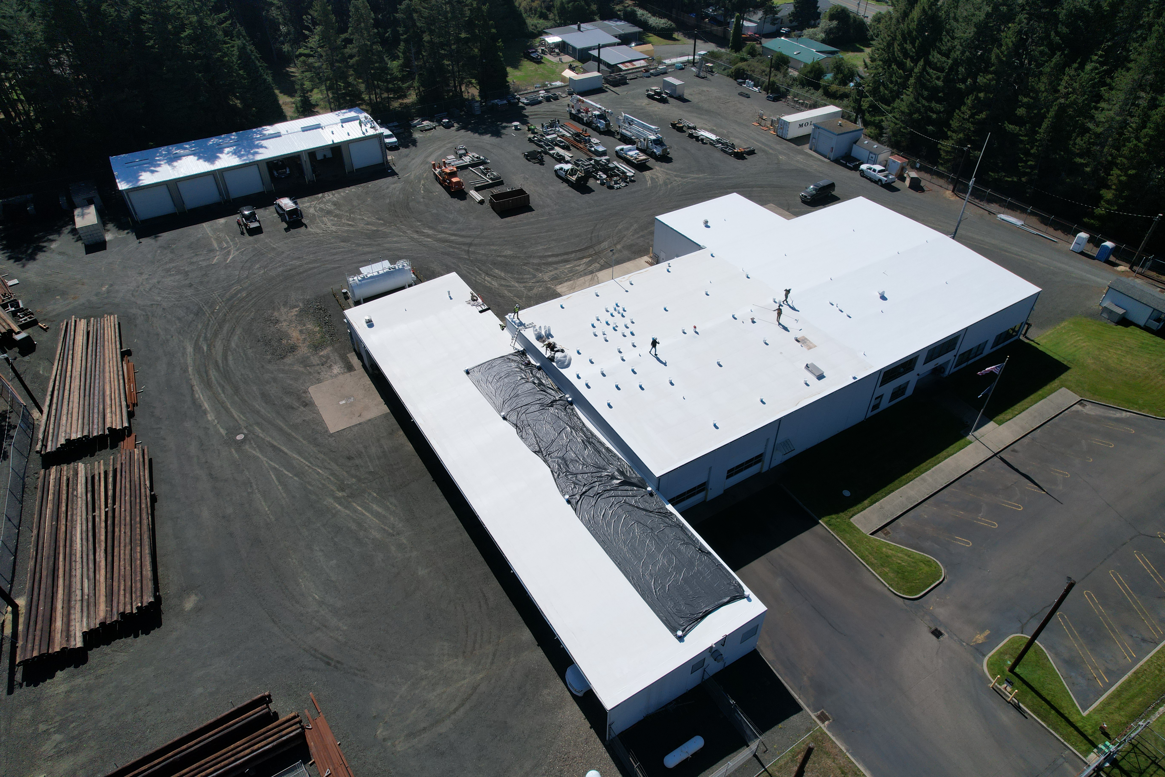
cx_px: 582
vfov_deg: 57.2
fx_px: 712
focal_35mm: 22
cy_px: 388
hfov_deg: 78.6
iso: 100
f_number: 2.8
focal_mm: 8.38
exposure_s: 1/5000
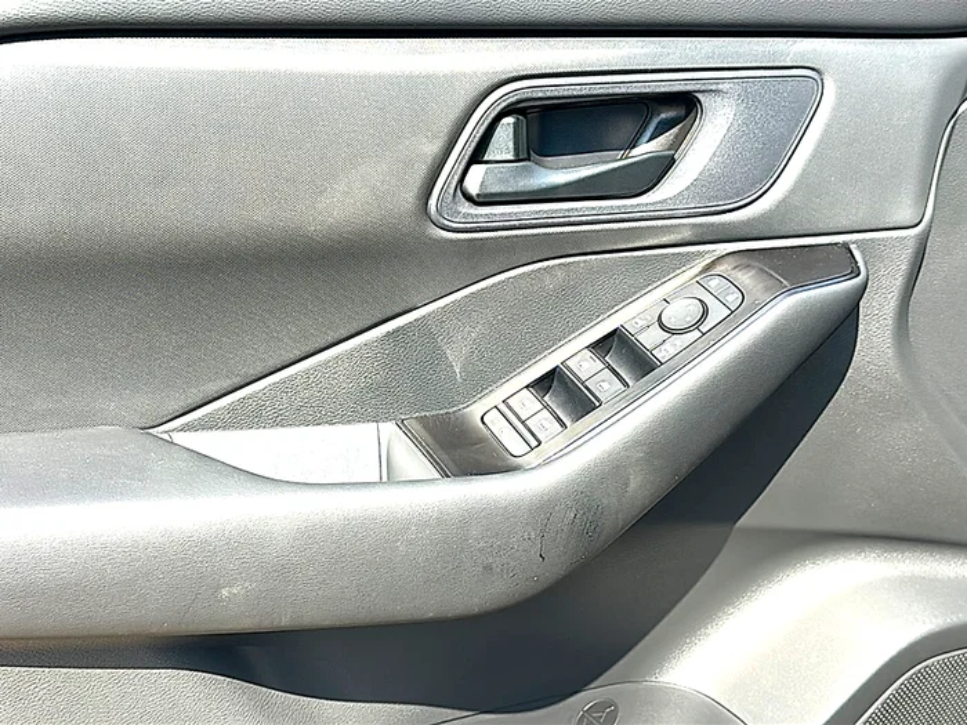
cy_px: 362
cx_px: 484
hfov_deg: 42.9
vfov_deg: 32.9
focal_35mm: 44
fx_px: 1229
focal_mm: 6.86
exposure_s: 1/768
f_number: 1.78
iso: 80
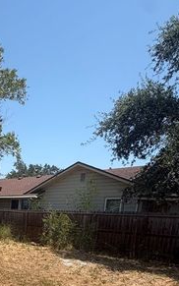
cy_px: 264
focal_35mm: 34
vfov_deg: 49.6
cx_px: -11
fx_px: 265
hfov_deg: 33.3
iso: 50
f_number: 2.2
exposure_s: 1/1449
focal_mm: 2.22
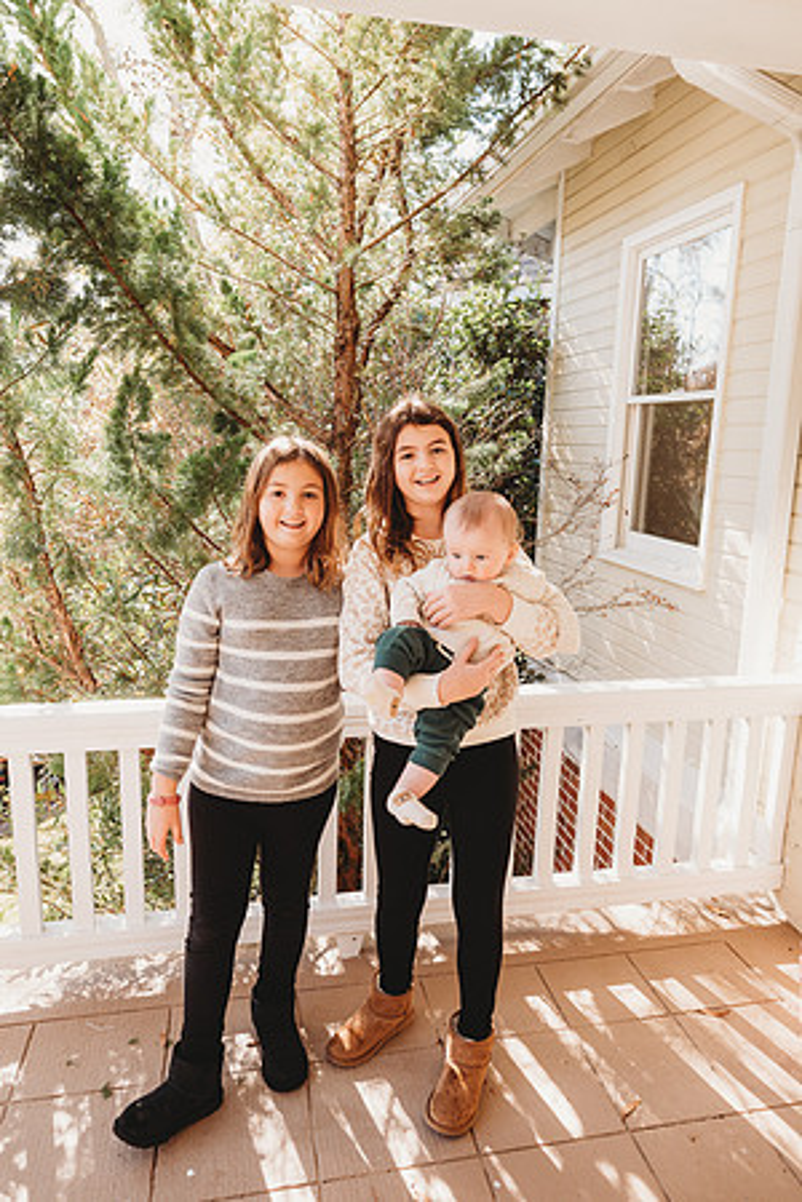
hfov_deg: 53.1
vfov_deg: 73.7
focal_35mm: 24
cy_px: 601
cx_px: 401
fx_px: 802
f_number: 4.5
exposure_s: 1/200
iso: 400
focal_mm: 24
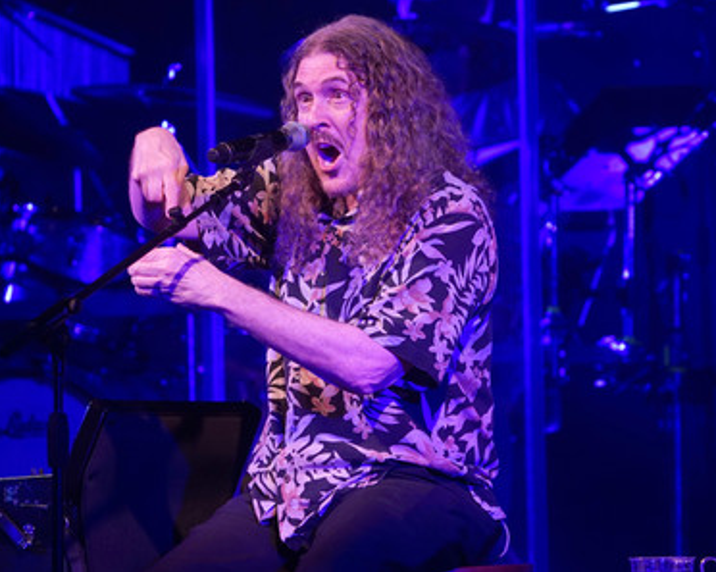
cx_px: 326
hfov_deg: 4.4
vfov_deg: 3.5
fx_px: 9274
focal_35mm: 438
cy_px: 285
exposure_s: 1/500
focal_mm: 385
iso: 3200
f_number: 6.3
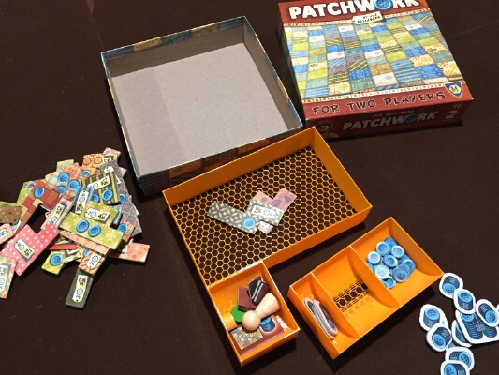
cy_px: 188
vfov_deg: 48.2
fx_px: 418
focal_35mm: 29
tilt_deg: -61.0
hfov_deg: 61.6
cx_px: 250
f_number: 2.2
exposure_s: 1/30
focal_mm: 4.15
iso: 200
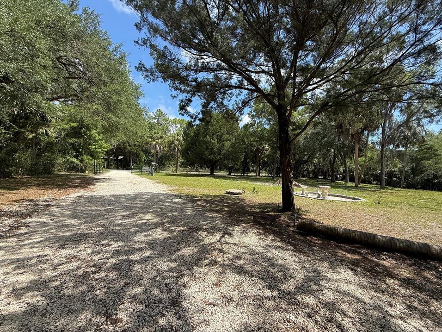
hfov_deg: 98.1
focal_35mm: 15
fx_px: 192
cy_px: 174
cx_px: 234
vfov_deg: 81.7
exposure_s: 1/955
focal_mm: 2.22
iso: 50
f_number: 2.2
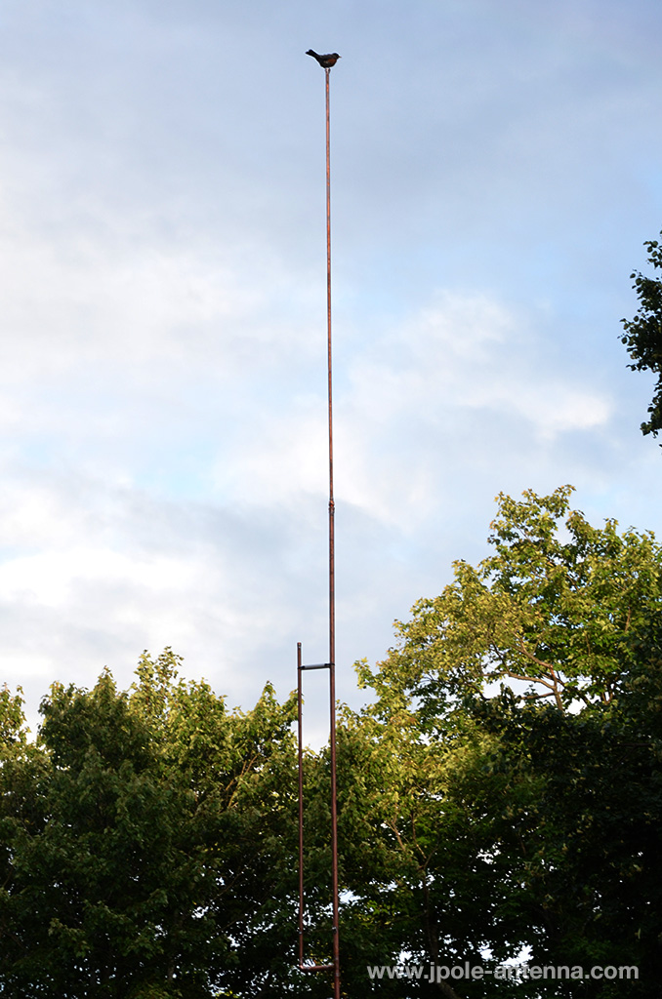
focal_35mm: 84
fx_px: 2328
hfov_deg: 16.2
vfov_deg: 24.2
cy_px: 500
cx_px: 331
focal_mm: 56
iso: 400
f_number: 8
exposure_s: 1/125
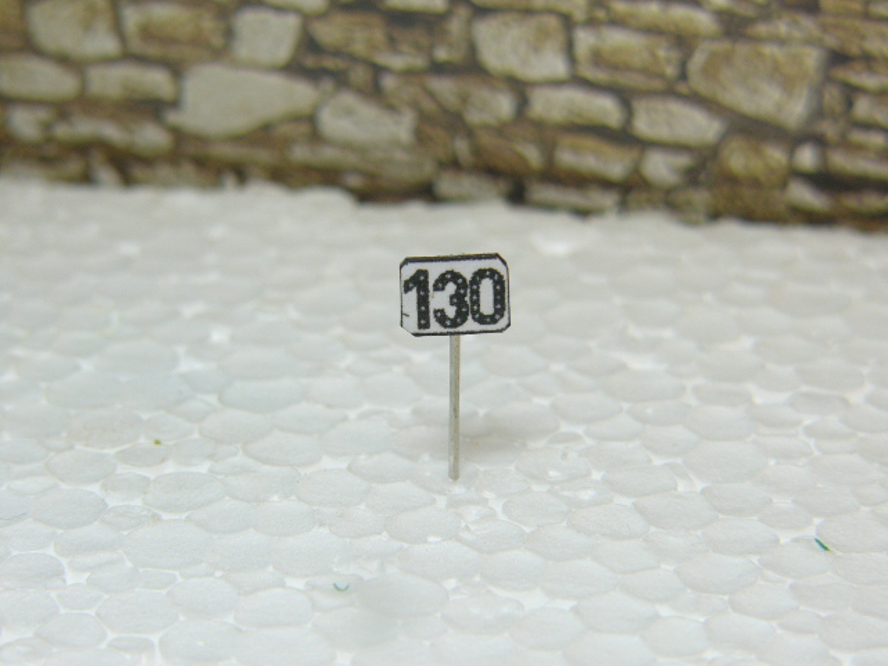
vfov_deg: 12.9
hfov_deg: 17.1
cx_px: 444
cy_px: 333
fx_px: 2950
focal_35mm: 115
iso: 50
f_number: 4
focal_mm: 19.1
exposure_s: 1/160
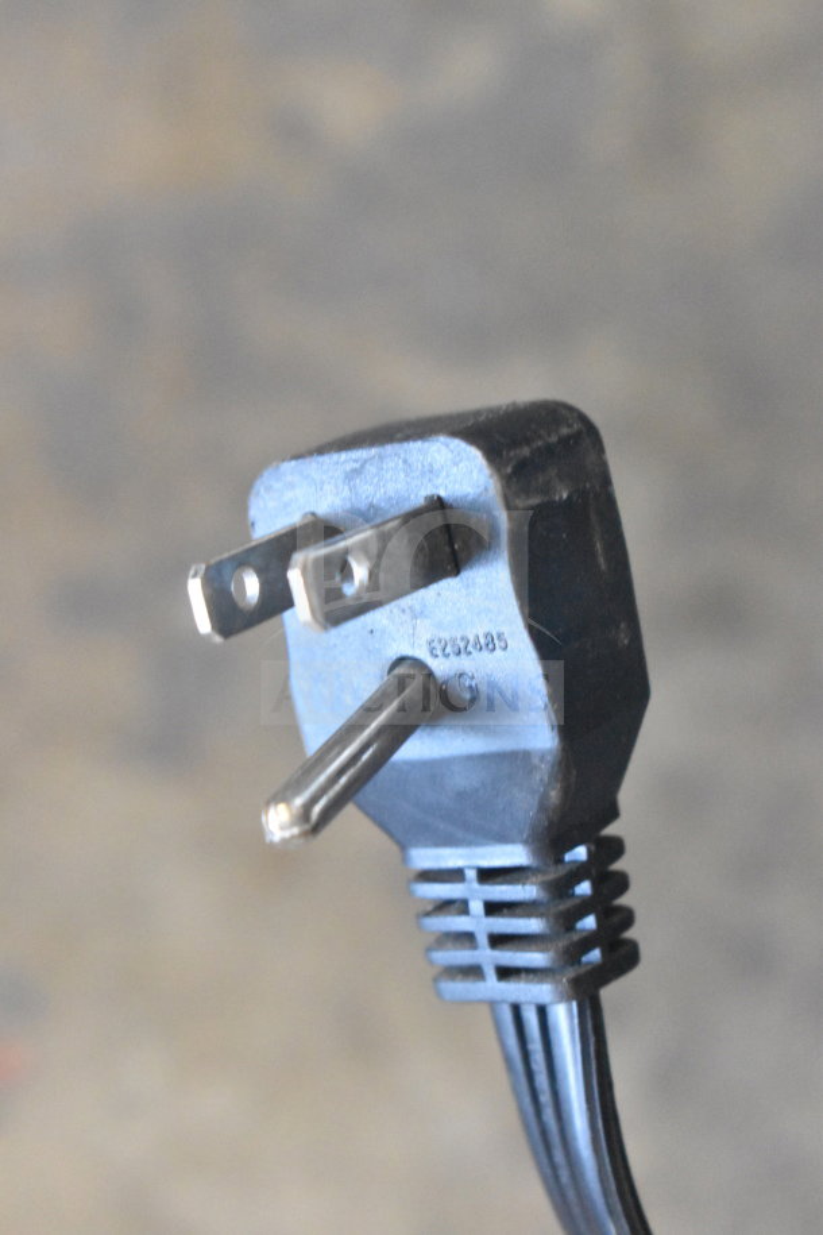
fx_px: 2829
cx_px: 412
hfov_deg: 16.6
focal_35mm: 82
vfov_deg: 24.6
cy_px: 618
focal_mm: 55
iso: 10000
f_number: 5.6
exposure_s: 1/100
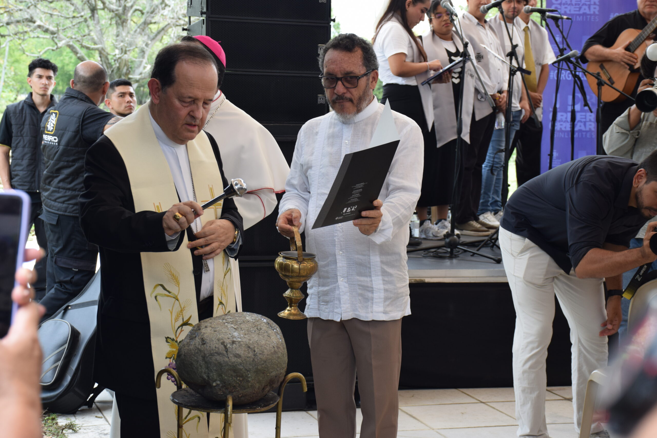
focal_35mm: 72
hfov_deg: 28.1
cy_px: 219
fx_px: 1314
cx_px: 328
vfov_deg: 18.9
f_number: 6.3
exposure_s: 1/160
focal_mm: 48
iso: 400
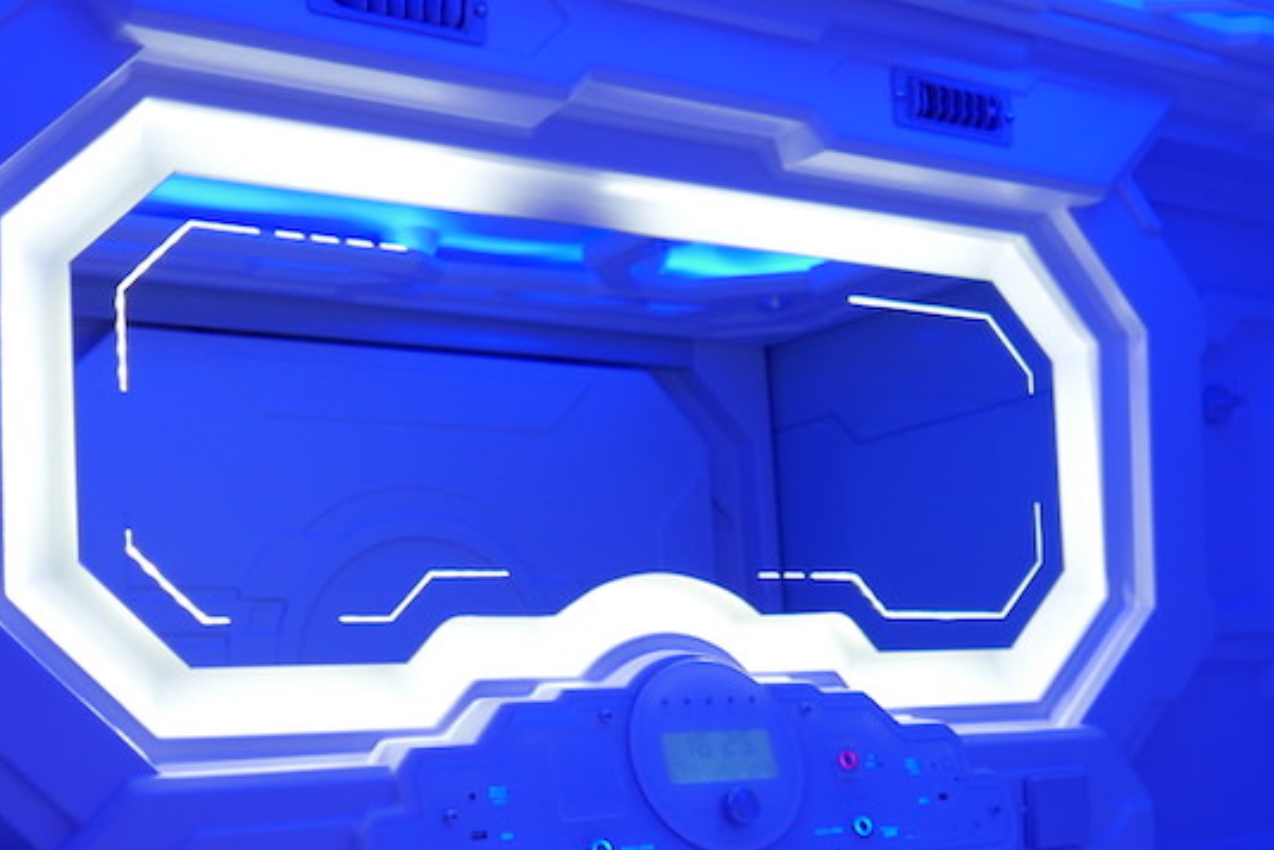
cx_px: 919
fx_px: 1982
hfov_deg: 35.0
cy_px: 633
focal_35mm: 56
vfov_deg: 24.0
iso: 200
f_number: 2
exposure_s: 1/125
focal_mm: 10.9
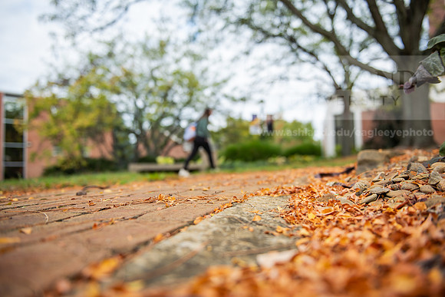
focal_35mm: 32
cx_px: 222
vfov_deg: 41.1
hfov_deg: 58.7
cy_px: 148
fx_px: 396
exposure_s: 1/320
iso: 64
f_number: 2.8
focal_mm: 32
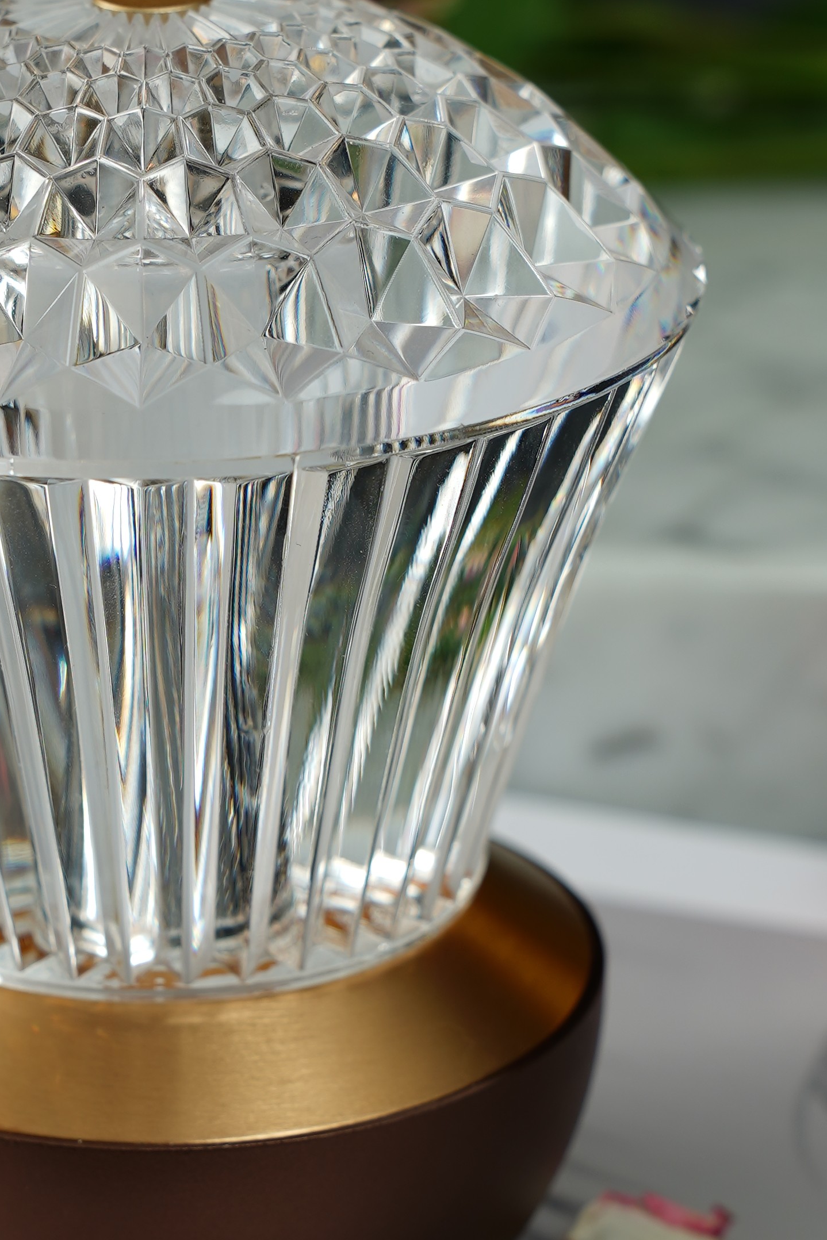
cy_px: 619
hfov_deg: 9.0
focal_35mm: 153
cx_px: 179
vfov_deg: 13.4
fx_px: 5272
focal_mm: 55
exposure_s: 1/50
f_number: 5.6
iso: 50
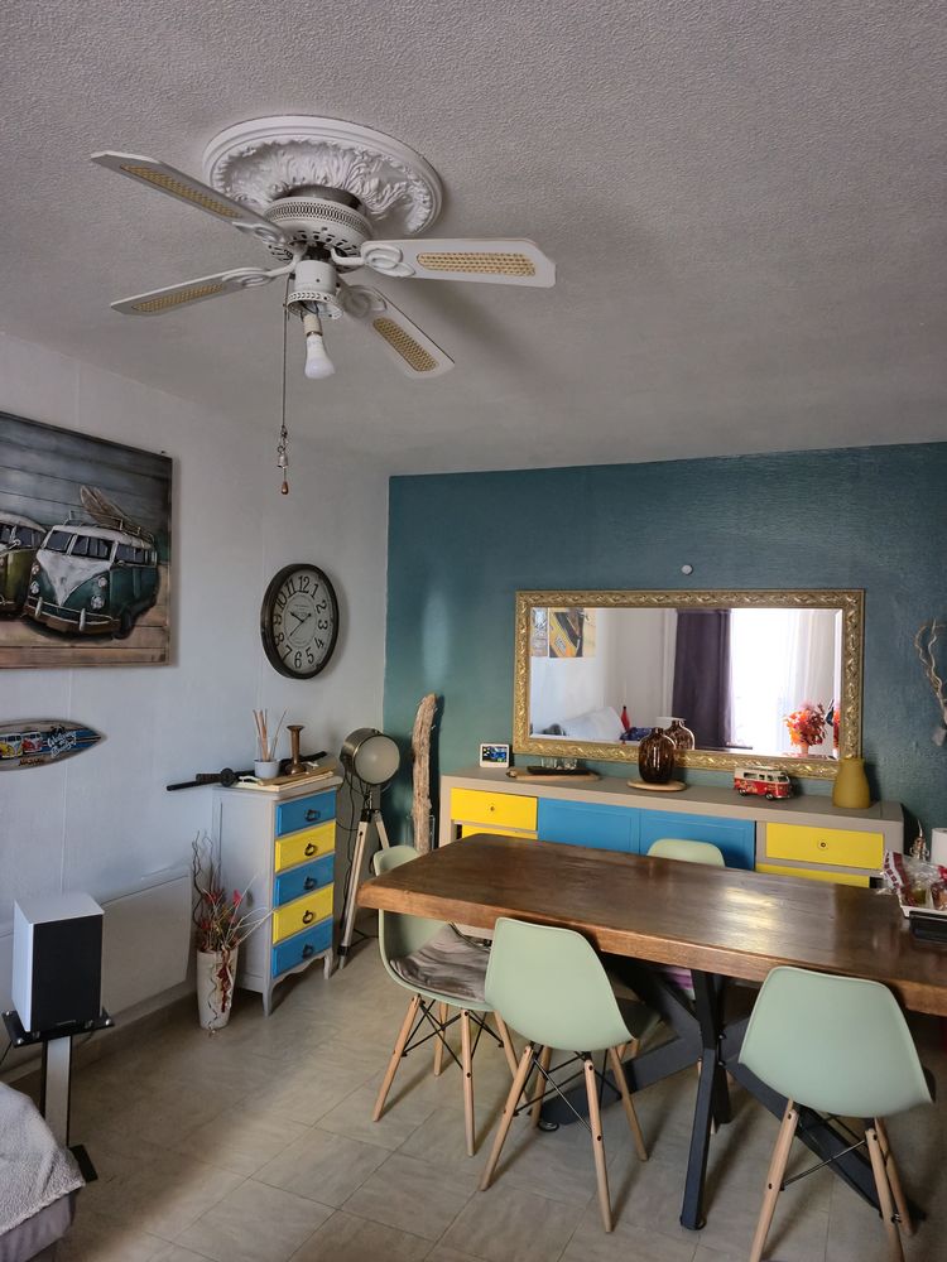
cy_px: 631
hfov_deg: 58.9
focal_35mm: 23
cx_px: 474
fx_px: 839
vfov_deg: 73.9
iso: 500
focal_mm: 5.4
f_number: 1.8
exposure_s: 1/33.3
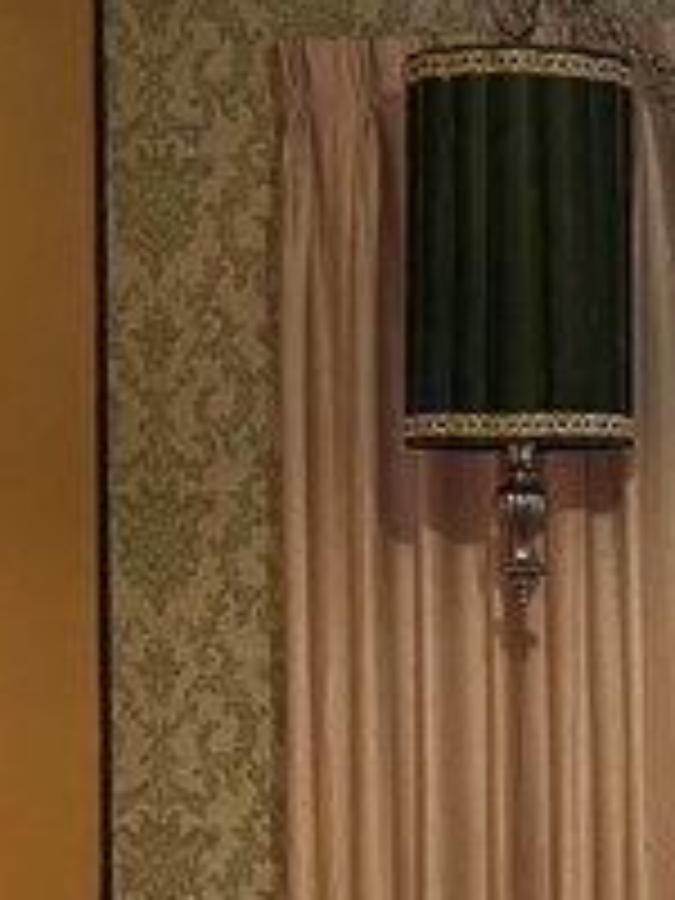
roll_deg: +0.3
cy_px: 549
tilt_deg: -0.4
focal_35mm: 123
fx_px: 3198
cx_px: 855
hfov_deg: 11.7
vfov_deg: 16.0
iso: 400
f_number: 1.78
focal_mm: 6.76
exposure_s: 1/60
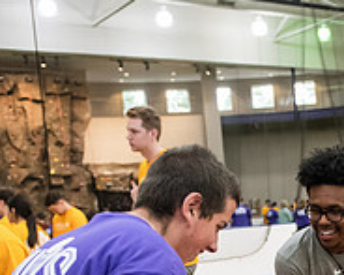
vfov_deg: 20.0
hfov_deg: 25.6
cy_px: 343
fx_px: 722
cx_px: 335
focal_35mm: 71
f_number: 3.2
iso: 2000
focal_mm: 24
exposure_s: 1/160
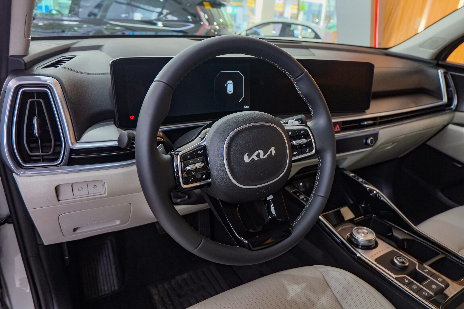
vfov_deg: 53.1
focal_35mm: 24
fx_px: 309
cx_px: 232
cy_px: 154
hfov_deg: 73.7
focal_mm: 16
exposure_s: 1/20
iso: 800
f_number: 3.5
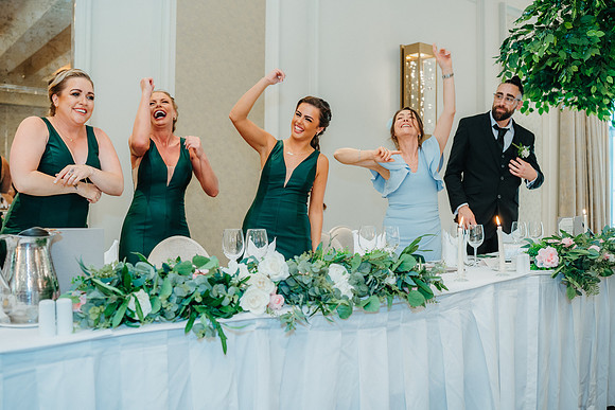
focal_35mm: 35
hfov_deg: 54.4
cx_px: 308
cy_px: 205
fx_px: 598
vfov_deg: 37.9
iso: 1600
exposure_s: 1/125
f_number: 2.8
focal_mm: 35
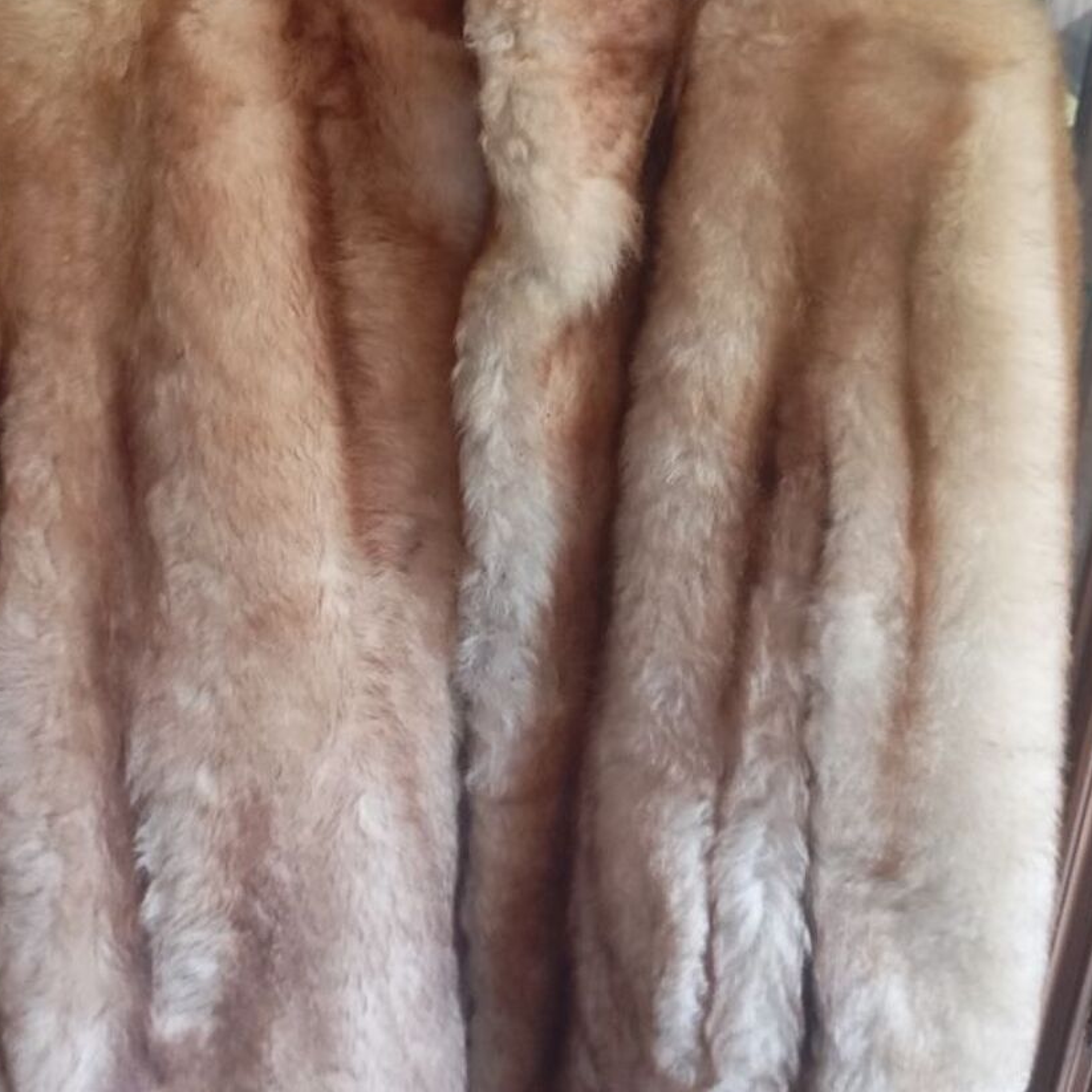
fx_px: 1428
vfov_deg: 41.8
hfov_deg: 41.7
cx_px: 454
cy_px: 466
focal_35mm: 40
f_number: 1.8
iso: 1955
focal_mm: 4.27
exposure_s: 1/20
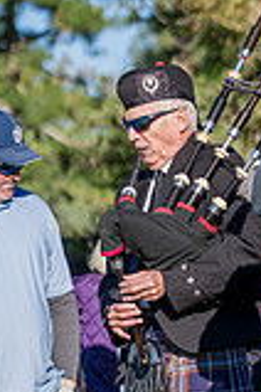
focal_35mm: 281
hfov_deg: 4.9
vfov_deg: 7.3
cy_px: 296
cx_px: 195
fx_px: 3056
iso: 400
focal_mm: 99.4
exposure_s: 1/6400
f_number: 2.8
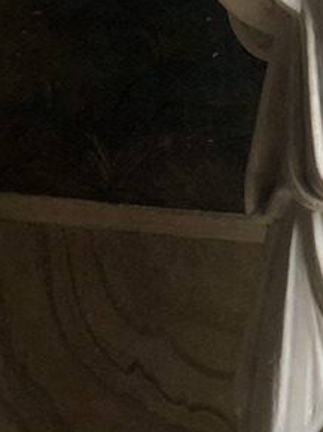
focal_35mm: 116
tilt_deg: -11.0
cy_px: 174
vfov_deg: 17.0
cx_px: 406
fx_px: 1445
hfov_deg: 12.4
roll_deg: +1.2
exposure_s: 1/30
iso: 32
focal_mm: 4
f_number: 1.8
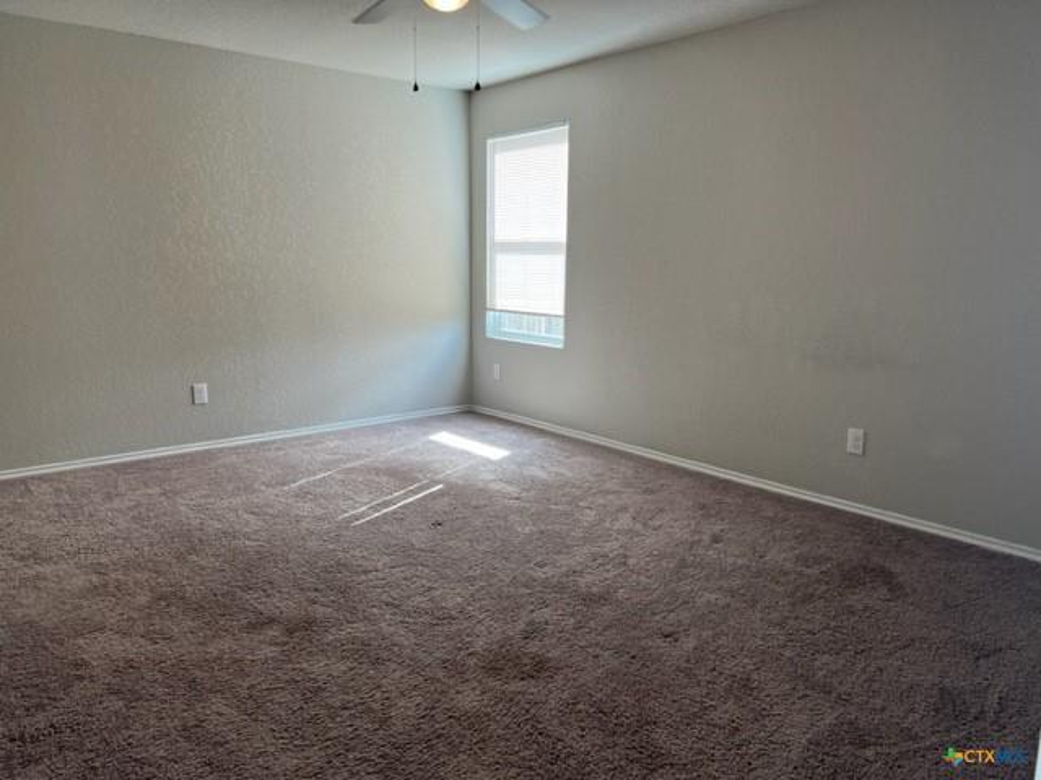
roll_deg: -0.3
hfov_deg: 67.3
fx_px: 782
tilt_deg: -9.1
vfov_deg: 53.1
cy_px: 390
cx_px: 520
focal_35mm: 26
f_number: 1.5
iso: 64
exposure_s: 1/144
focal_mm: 5.7
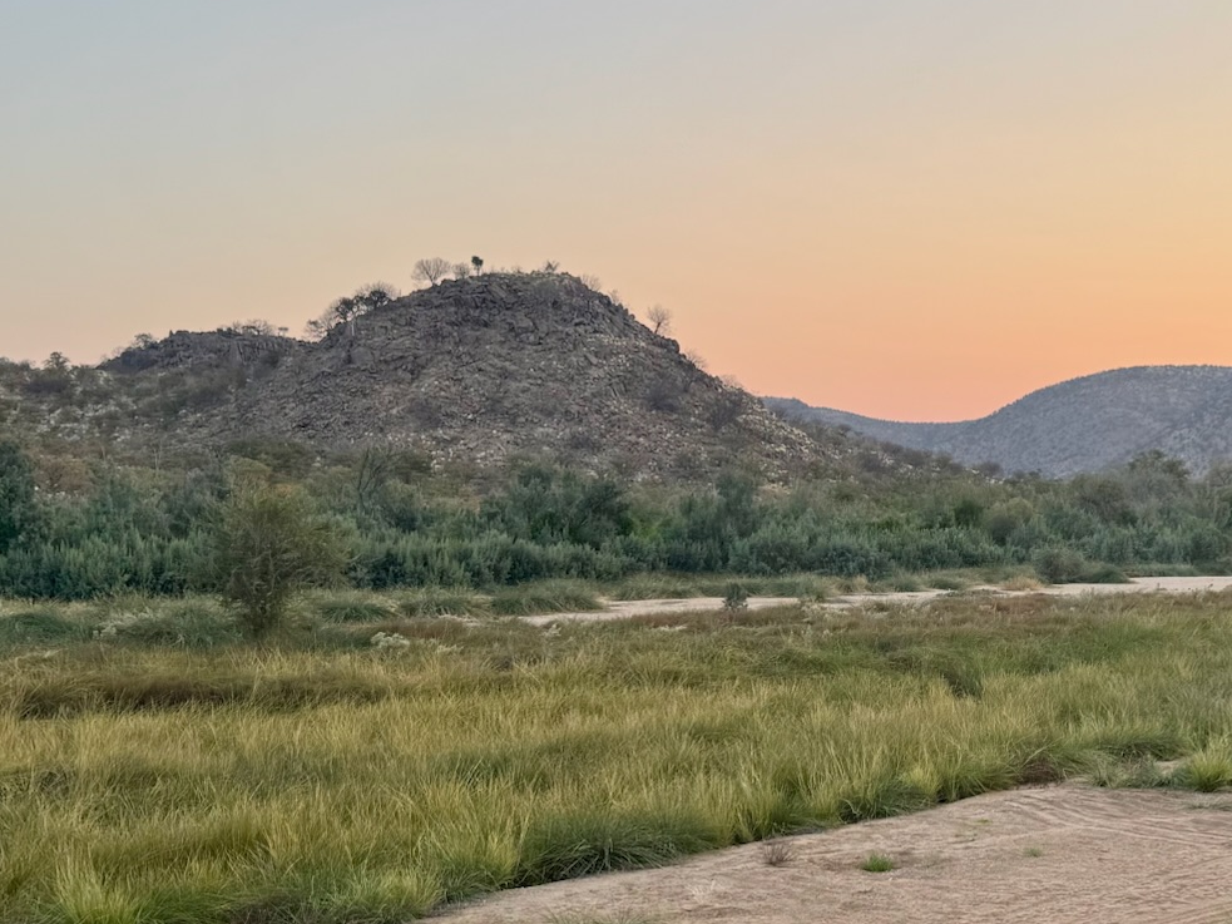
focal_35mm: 50
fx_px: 1779
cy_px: 628
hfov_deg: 37.1
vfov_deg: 28.9
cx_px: 953
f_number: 1.78
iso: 80
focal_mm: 6.76
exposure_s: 1/495
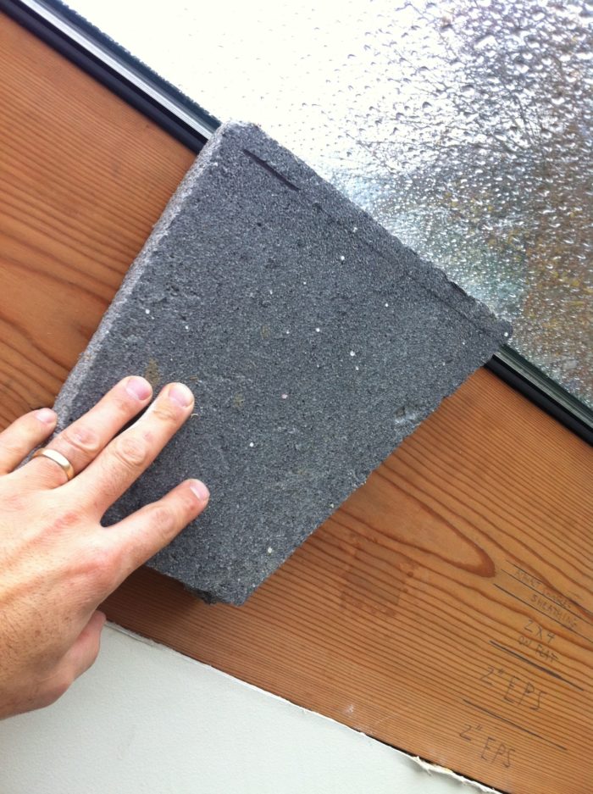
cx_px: 296
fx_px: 801
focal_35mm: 35
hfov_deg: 40.6
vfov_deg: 52.7
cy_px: 397
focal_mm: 3.85
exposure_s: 1/15
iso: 80
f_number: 2.8
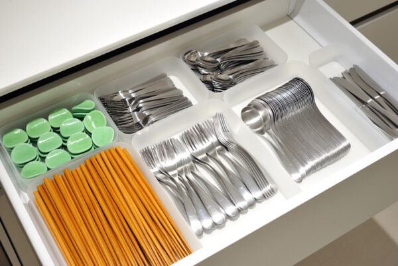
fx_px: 553
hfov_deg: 39.6
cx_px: 199
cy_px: 133
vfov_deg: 27.0
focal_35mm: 50
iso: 200
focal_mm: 50
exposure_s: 1/10
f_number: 8
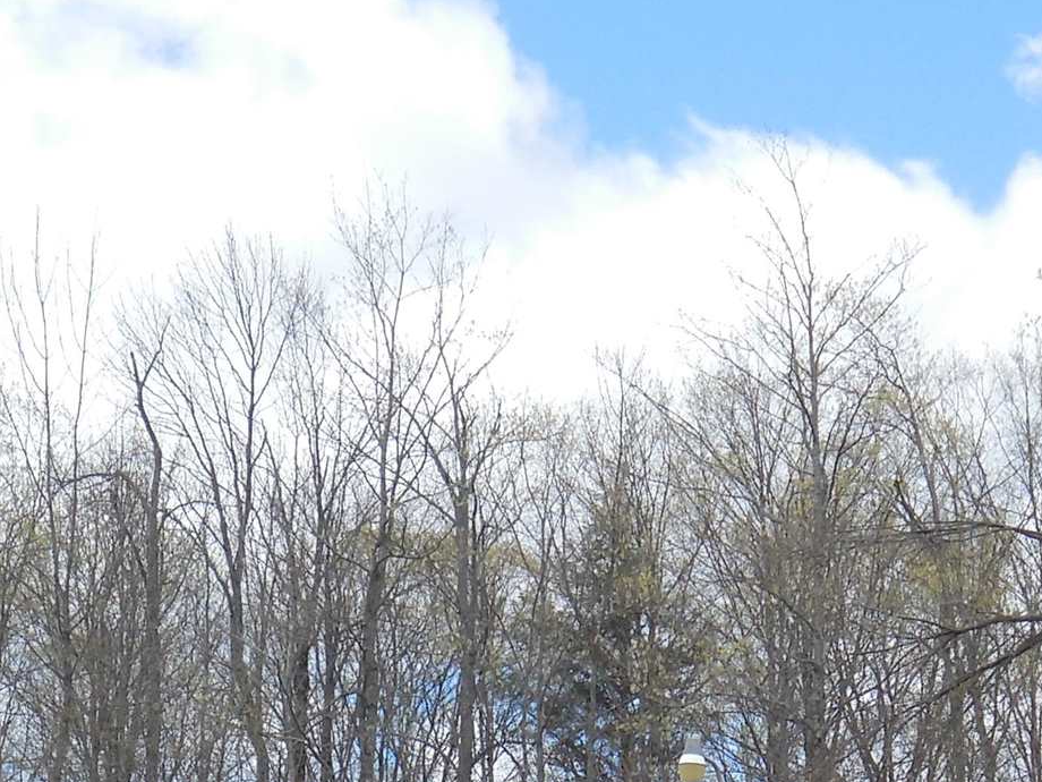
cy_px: 866
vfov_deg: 10.0
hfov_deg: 13.4
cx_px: 307
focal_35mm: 147
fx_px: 4425
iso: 125
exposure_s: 1/640
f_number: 4.5
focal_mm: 7.8
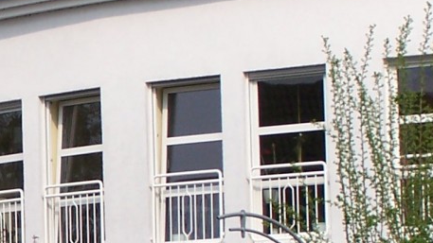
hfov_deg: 8.1
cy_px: 205
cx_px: -138
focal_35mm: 263
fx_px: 3019
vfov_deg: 4.6
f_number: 4.5
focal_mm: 11.5
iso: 80
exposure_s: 1/640
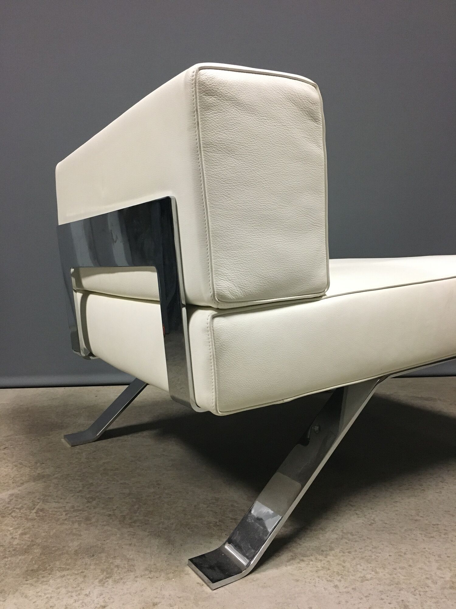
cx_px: 228
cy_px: 304
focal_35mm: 29
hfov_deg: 48.2
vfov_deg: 61.7
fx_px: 509
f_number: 2.2
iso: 200
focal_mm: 4.15
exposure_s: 1/25
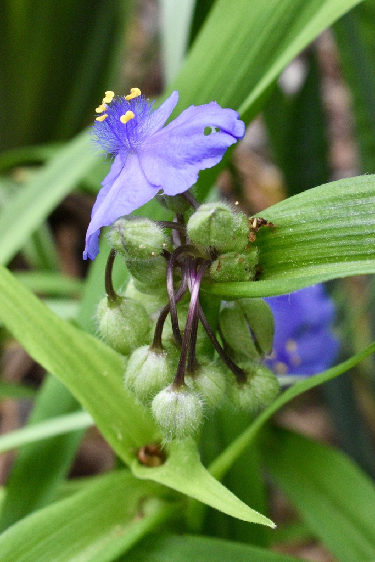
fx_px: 1289
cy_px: 281
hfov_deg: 16.6
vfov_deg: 24.6
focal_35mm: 82
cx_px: 188
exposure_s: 1/1250
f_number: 9
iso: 5000
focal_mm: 55
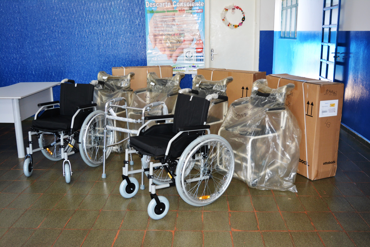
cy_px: 124
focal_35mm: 38
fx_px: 386
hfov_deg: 51.2
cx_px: 185
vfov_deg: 35.6
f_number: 4
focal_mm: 25
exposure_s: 1/60
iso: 560
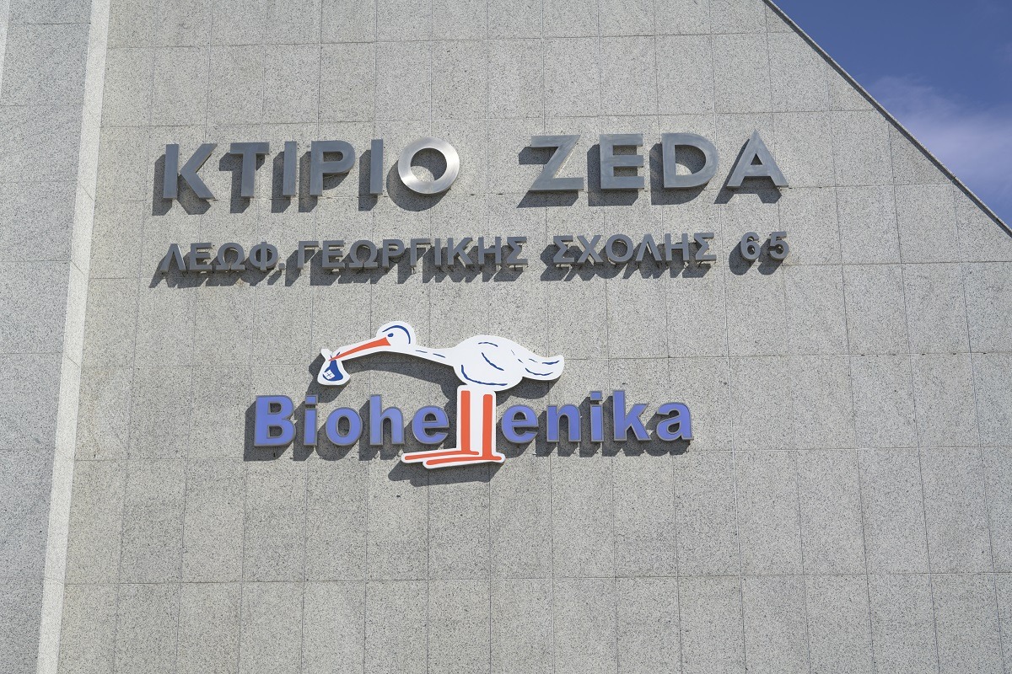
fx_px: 1405
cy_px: 337
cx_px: 506
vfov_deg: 27.0
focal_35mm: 50
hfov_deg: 39.6
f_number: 9
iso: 100
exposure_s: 1/250
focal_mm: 50
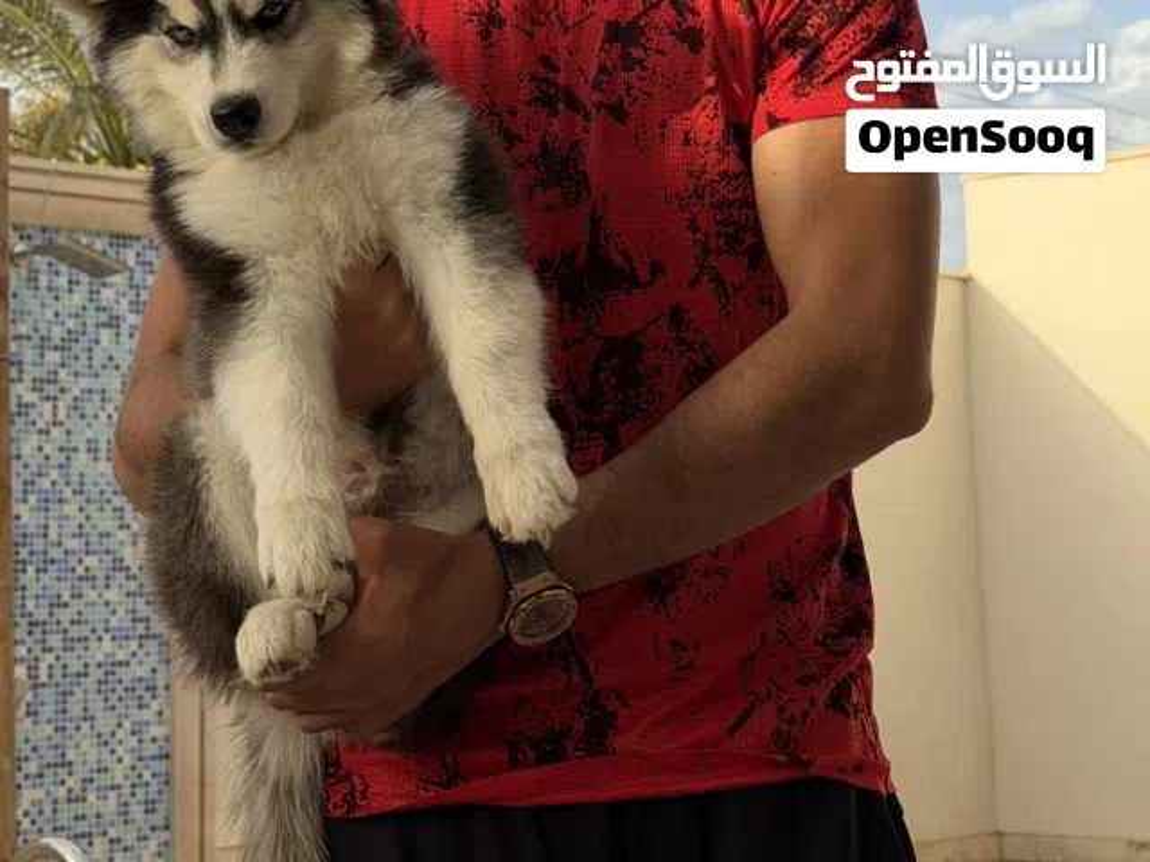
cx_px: 575
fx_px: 1595
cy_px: 431
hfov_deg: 39.7
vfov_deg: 30.3
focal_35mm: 48
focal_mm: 6.76
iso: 64
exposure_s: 1/1715
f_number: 1.78
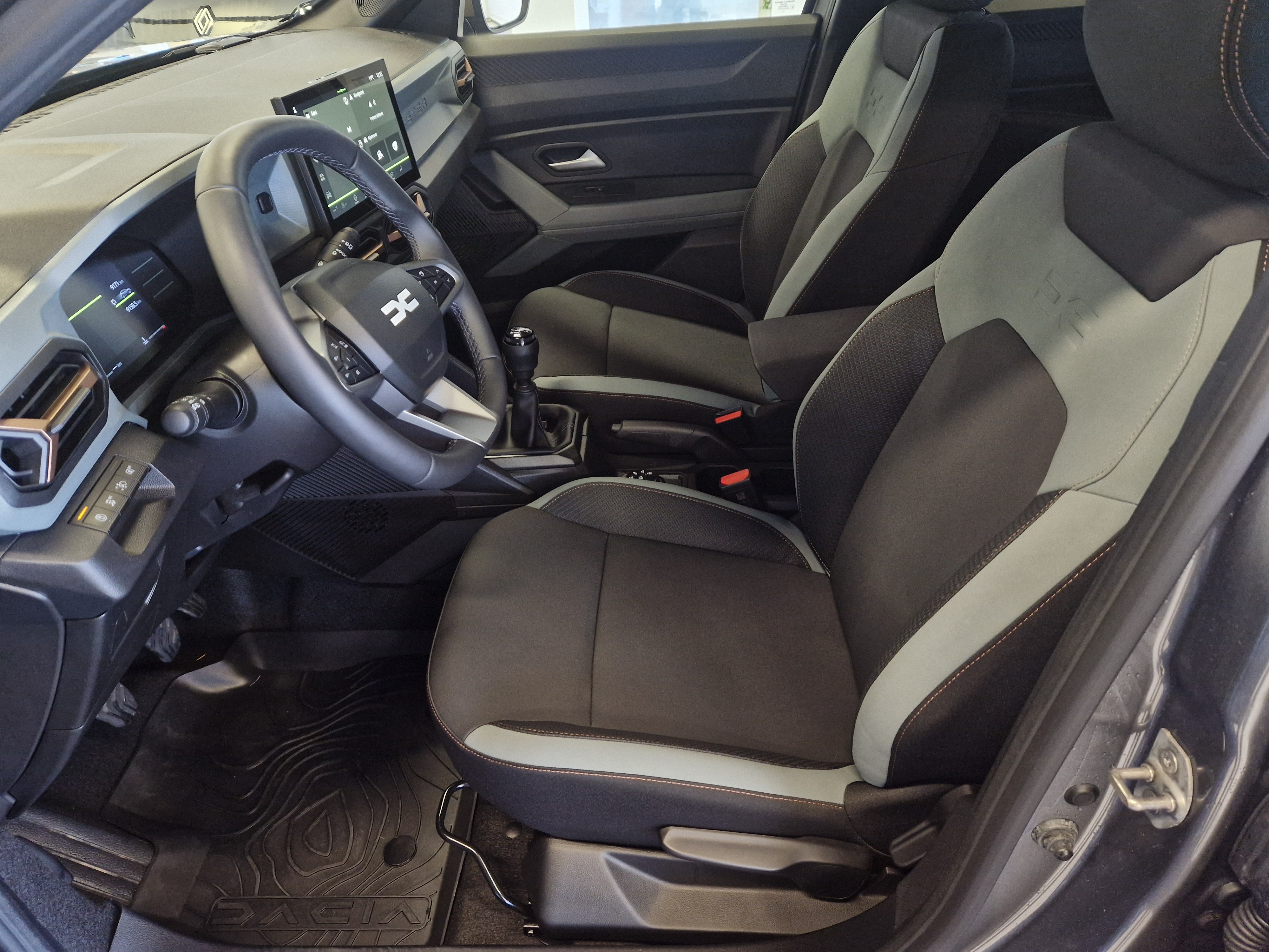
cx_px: 634
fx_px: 843
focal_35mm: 23
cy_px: 476
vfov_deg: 58.9
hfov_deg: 73.9
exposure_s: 1/100
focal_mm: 5.4
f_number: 1.8
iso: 800
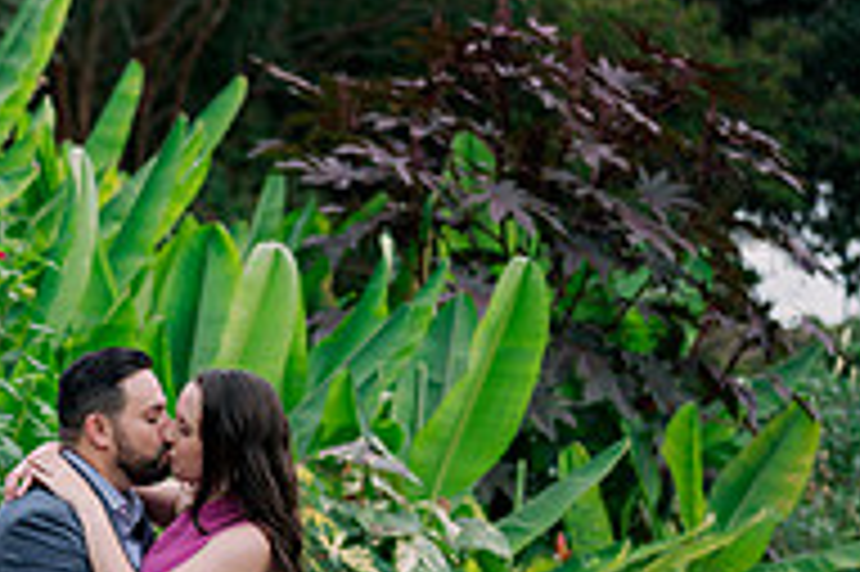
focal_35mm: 152
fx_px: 3628
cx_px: -320
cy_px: 567
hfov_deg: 13.0
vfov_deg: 9.0
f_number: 2
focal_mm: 50
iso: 160
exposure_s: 1/800
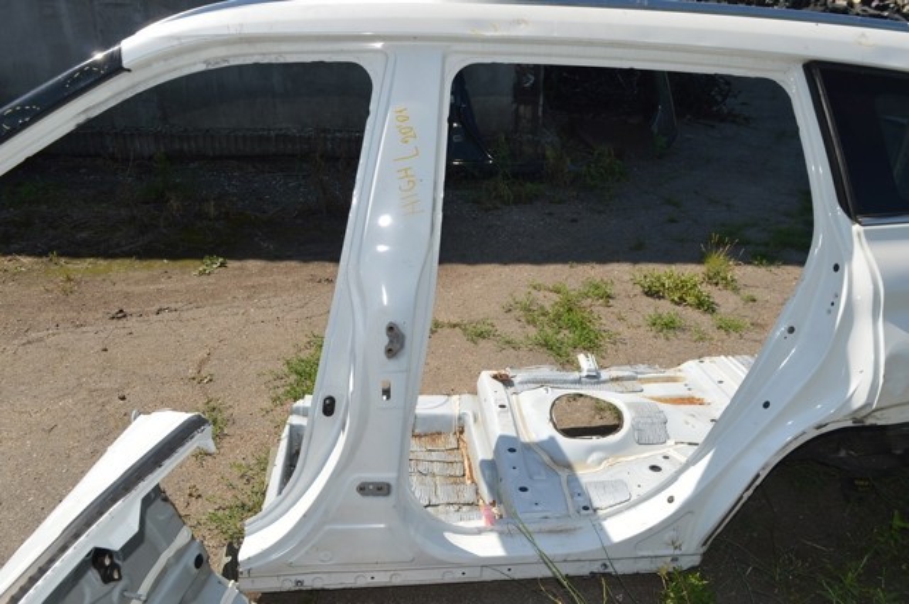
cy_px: 302
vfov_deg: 43.5
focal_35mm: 30
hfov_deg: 62.0
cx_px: 454
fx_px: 757
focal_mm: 20
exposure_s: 1/200
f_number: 10
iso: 100
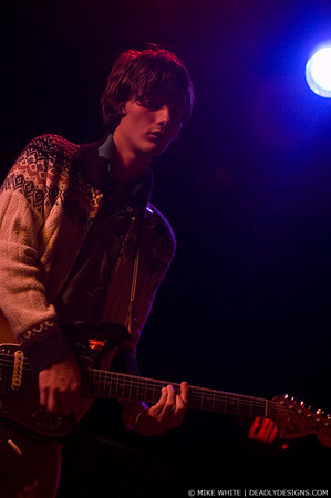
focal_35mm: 105
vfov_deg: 19.5
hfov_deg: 13.0
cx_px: 166
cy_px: 249
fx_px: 1451
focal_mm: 70
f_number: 2.8
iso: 800
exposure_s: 1/40
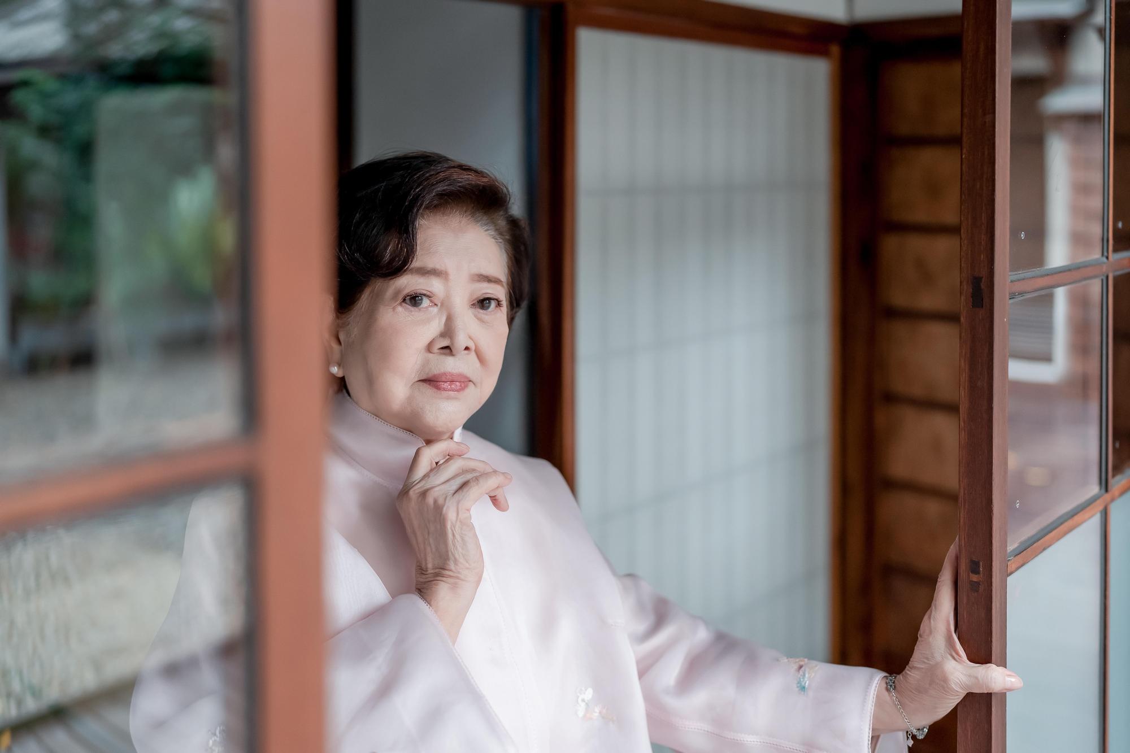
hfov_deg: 54.4
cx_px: 565
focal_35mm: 35
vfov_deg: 37.8
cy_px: 376
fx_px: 1098
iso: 640
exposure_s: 1/320
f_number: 1.8
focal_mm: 35
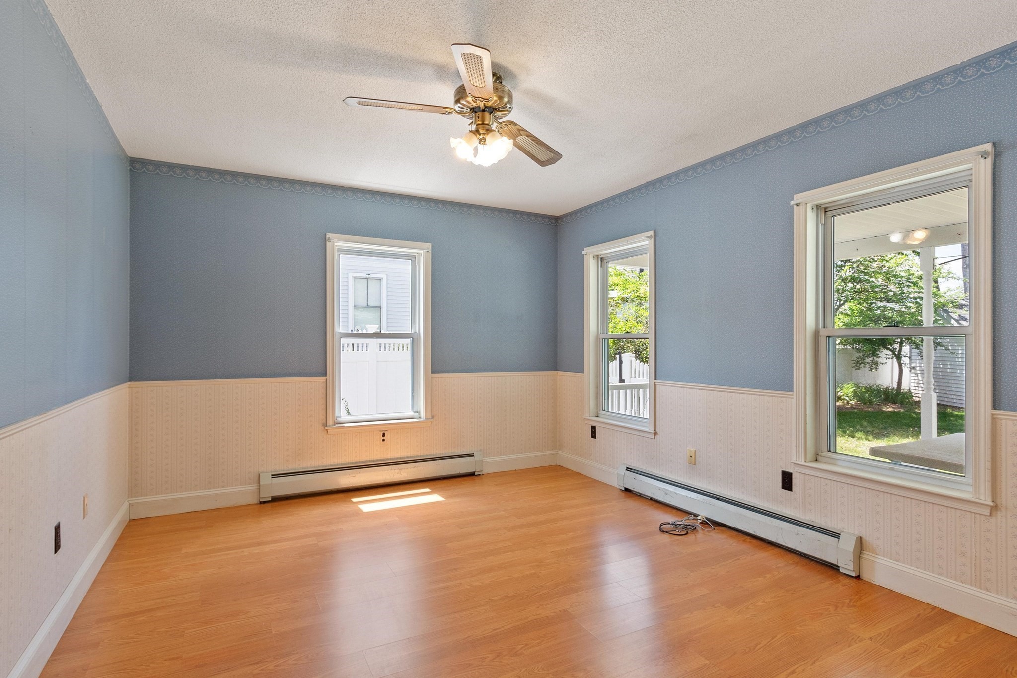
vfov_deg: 67.4
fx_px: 508
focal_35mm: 18
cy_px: 339
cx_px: 508
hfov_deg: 90.0
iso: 400
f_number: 8
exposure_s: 1/8
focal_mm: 12
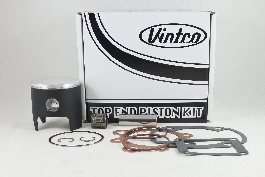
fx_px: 287
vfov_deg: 34.2
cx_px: 132
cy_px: 88
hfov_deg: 49.6
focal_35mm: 39
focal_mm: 14.7
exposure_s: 1/125
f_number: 4.2
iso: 560
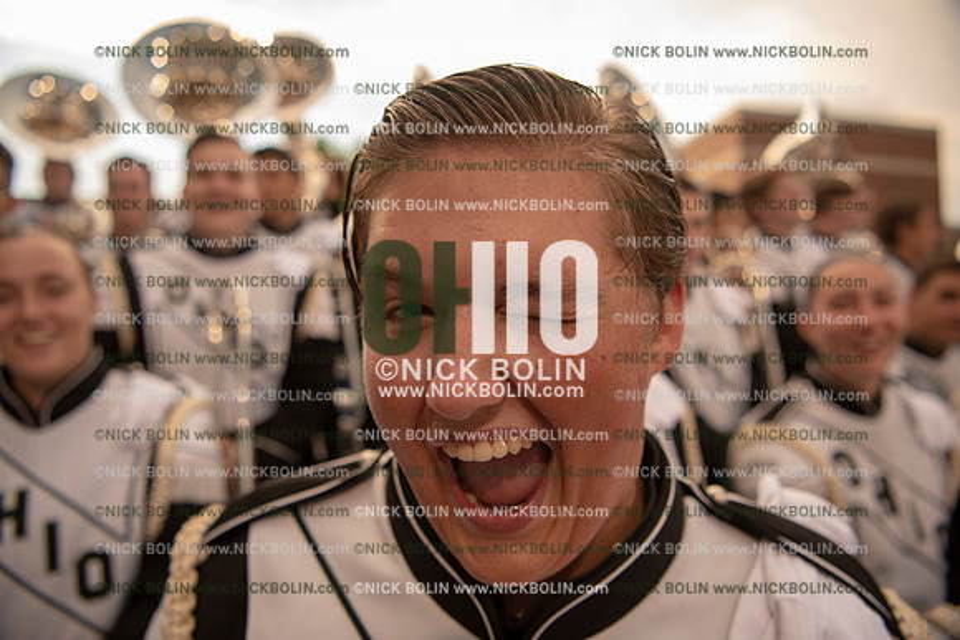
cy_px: 320
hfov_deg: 73.7
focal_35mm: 24
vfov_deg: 53.2
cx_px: 480
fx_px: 640
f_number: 3.2
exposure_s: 1/125
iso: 800
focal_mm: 24
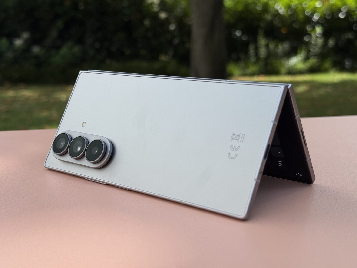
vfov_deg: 30.3
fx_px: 495
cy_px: 134
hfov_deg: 39.7
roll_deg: +0.6
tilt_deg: -12.1
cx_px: 178
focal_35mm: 48
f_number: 1.78
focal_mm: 6.76
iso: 64
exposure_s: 1/3891
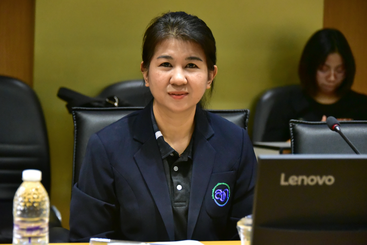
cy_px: 122
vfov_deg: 10.2
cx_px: 184
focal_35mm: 135
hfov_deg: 15.2
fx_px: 1377
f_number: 5.6
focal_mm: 135
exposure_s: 1/250
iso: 10000
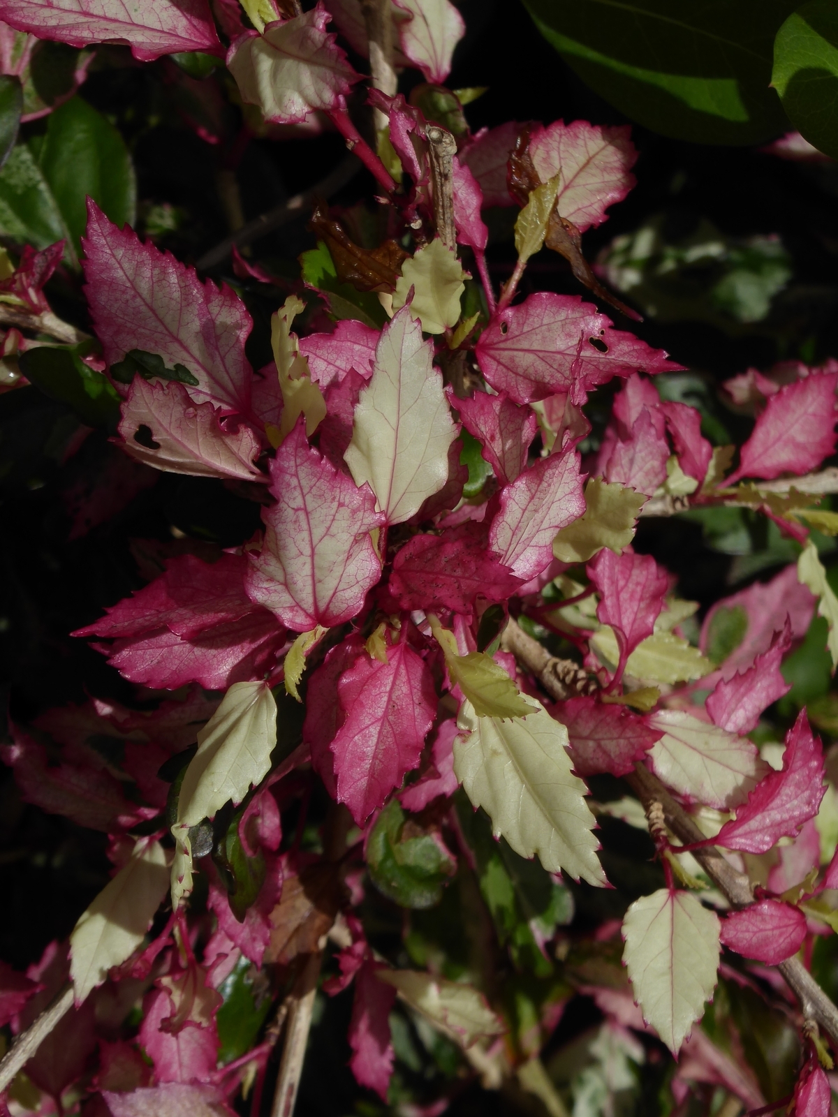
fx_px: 6907
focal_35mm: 214
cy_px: 558
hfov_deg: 6.9
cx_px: 419
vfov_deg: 9.2
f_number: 5.6
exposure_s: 1/1000
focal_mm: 38.4
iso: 80
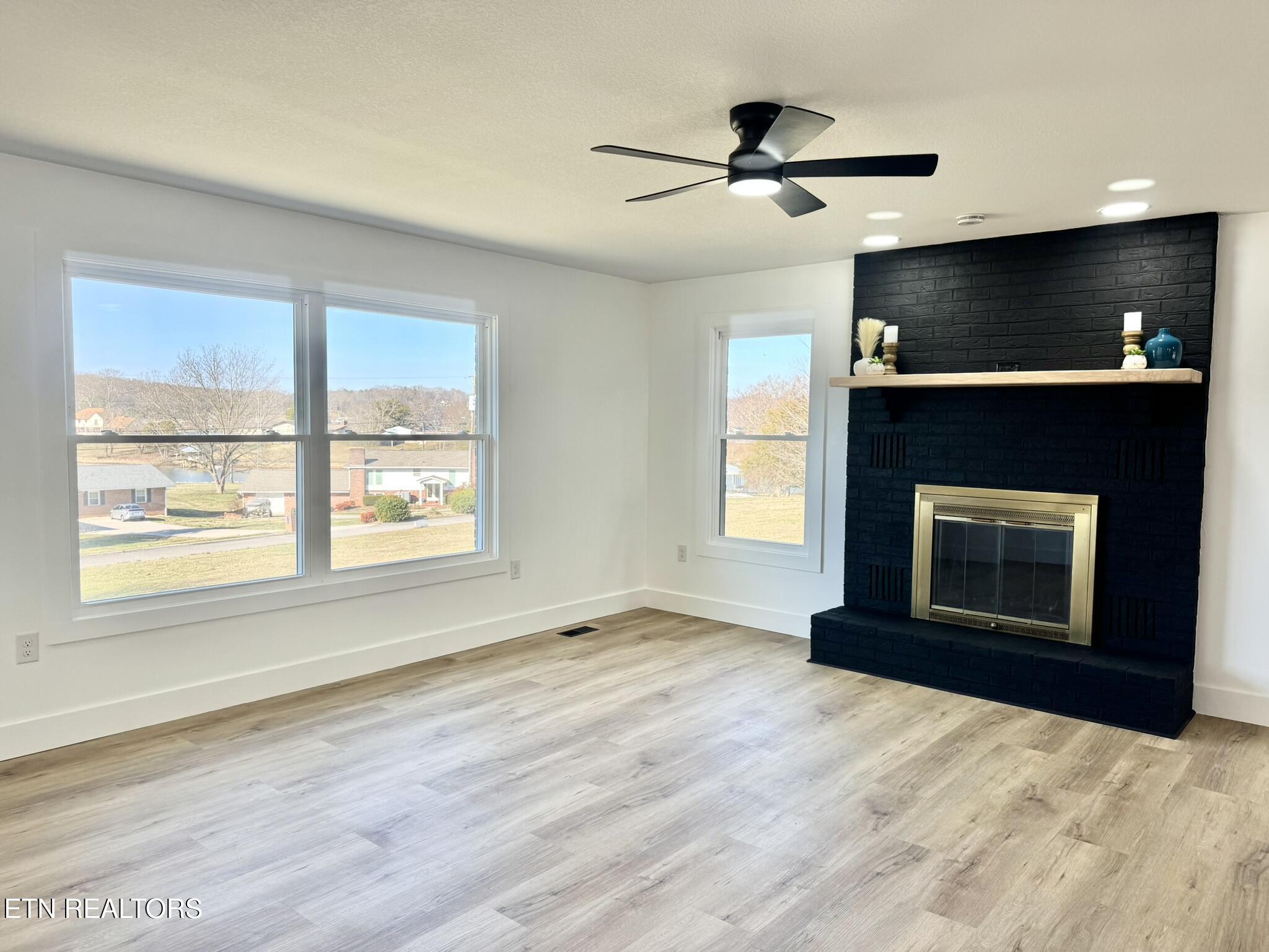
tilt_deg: -3.6
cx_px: 634
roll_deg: -0.9
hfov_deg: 71.6
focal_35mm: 24
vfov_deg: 56.8
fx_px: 880
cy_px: 476
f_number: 1.78
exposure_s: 1/220
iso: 64
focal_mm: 6.76
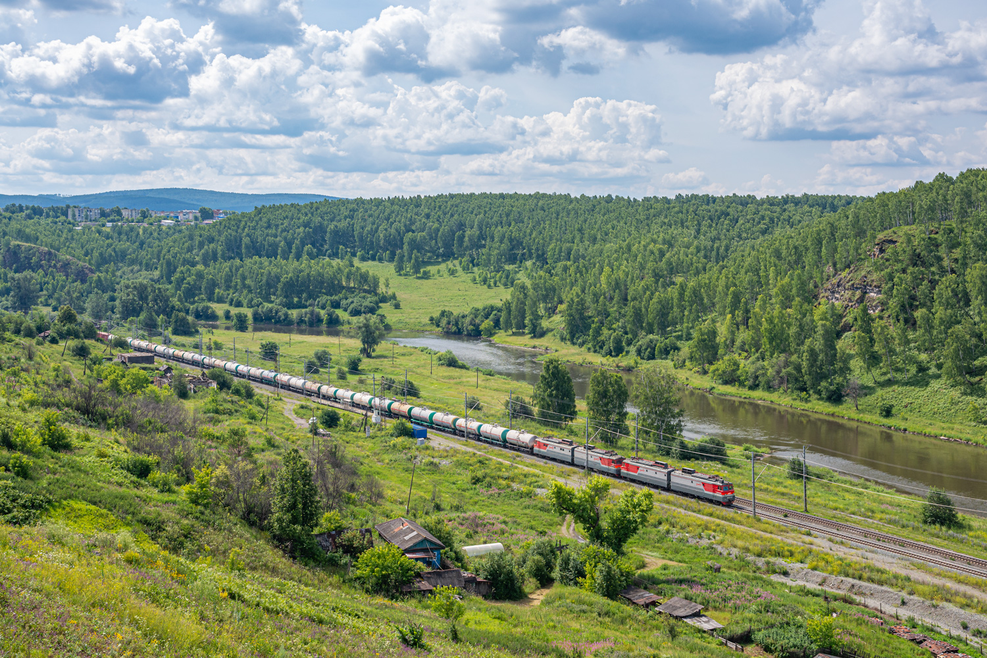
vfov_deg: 31.9
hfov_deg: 46.4
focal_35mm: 42
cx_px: 494
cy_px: 329
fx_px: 1151
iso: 200
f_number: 7.1
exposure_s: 1/500
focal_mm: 28
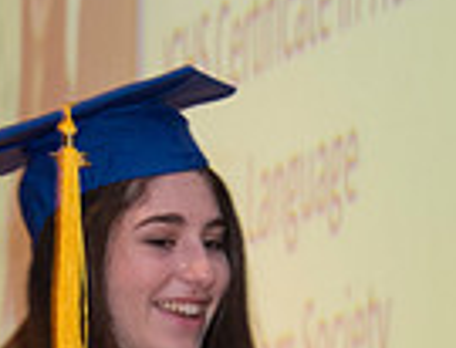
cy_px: 612
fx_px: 7238
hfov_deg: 3.6
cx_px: 427
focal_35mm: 546
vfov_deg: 2.7
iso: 2000
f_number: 5.3
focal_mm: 105
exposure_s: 1/80
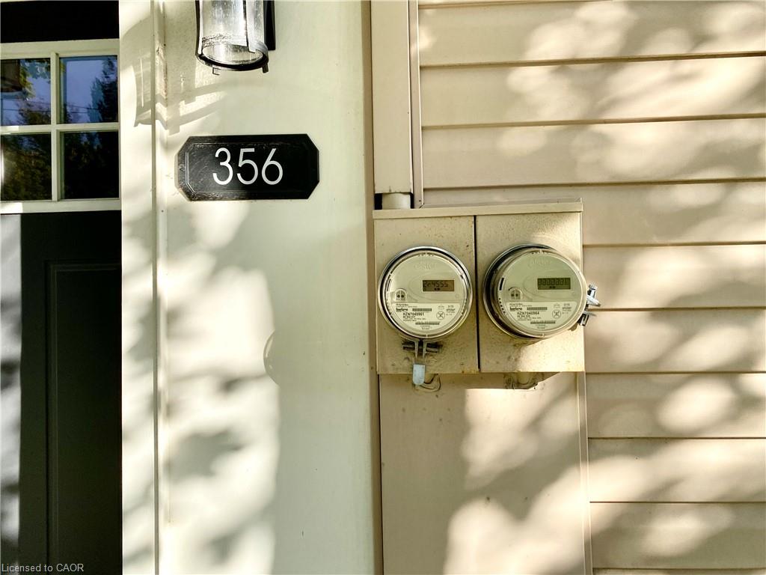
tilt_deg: -0.1
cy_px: 288
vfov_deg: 53.1
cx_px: 383
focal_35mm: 26
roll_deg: +0.1
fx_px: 575
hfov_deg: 67.3
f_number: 1.8
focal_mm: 4.25
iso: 32
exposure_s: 1/1124
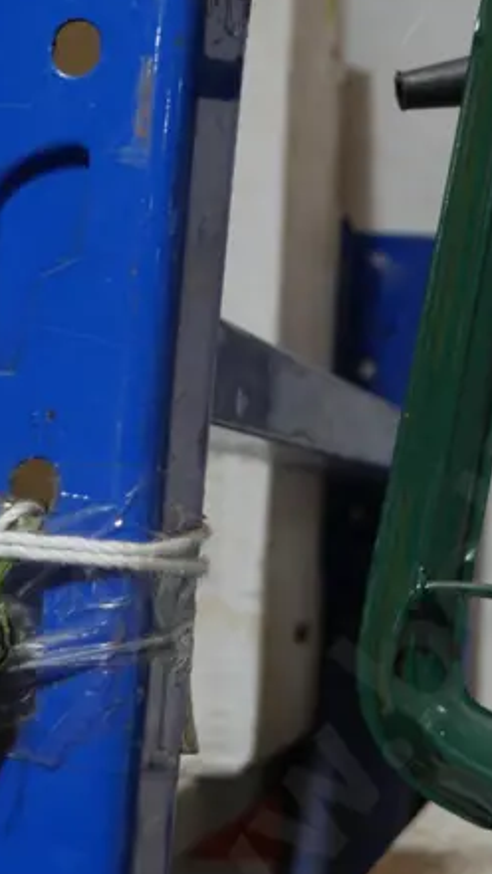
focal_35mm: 71
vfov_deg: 29.5
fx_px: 1644
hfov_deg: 15.8
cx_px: 719
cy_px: 268
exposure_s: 1/60
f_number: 3.5
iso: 200
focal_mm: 14
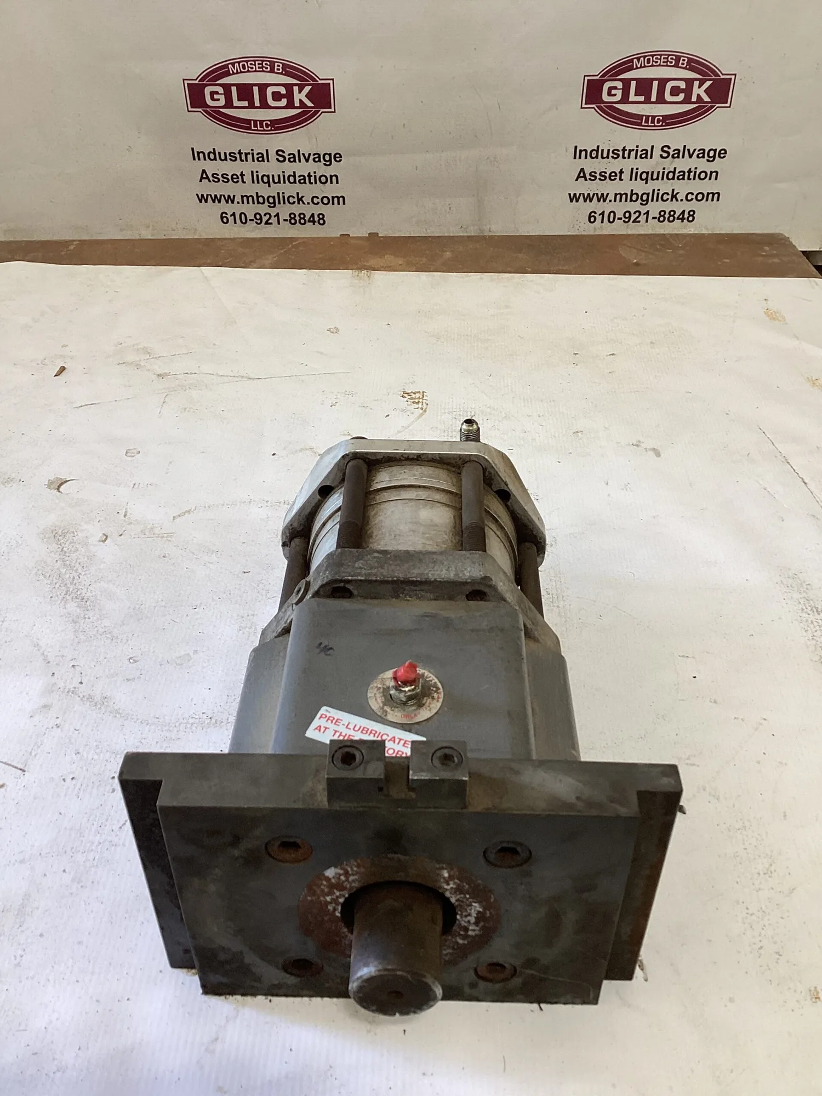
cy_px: 548
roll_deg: +1.6
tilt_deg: -37.3
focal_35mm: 31
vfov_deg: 58.4
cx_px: 411
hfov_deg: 45.4
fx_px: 982
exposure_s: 1/50
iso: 50
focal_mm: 3.3
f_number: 2.4
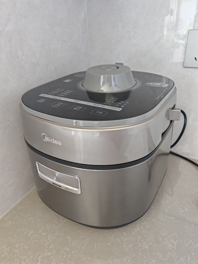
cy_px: 132
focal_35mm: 27
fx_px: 206
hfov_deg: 51.4
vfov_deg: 65.3
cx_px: 99
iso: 800
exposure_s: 1/33
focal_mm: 6.67
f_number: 1.9
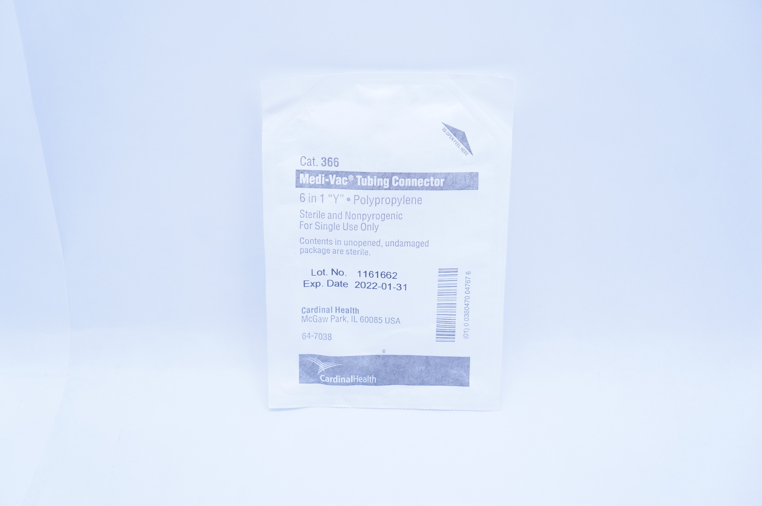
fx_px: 1047
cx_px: 381
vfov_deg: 27.2
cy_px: 253
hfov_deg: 40.0
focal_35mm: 50
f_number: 5
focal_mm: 33
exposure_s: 1/200
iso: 800
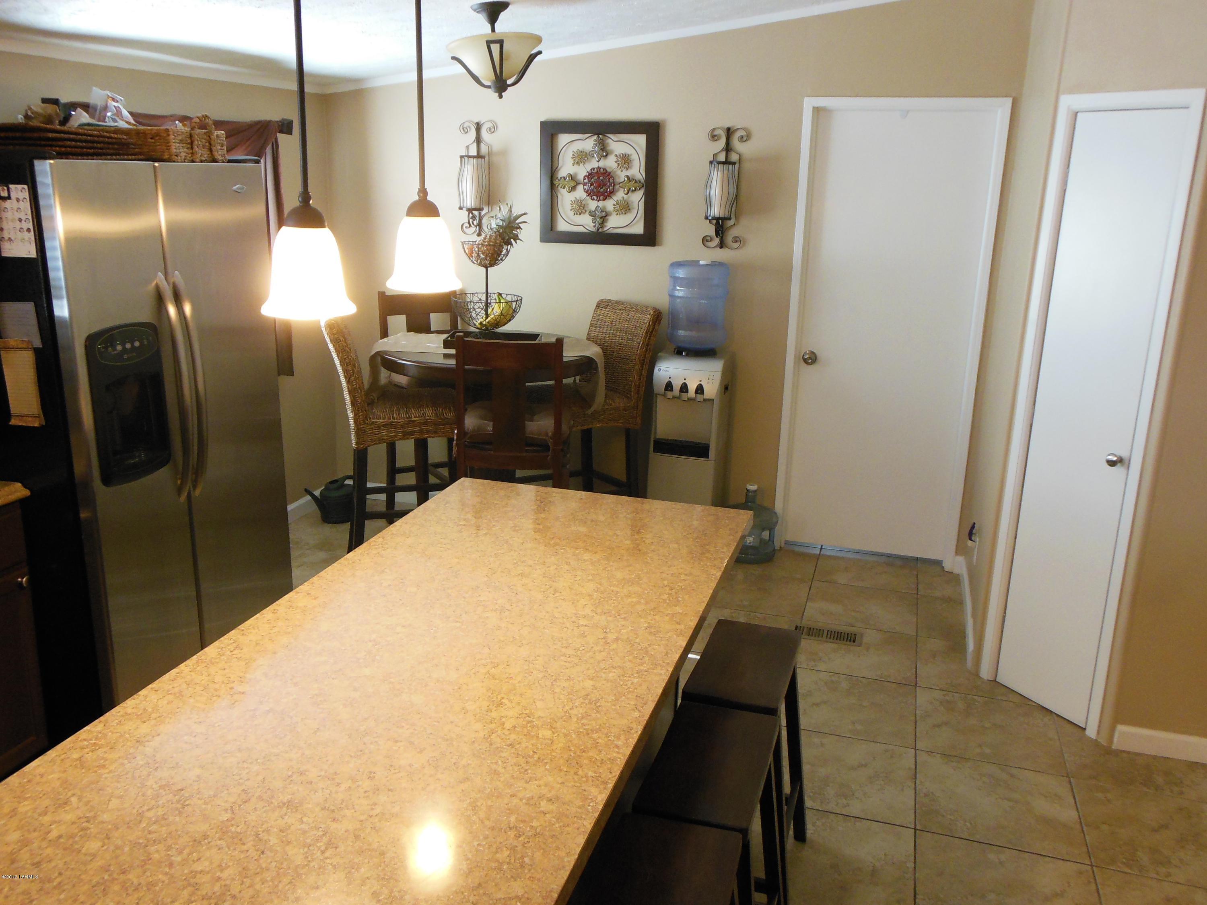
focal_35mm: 29
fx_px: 1011
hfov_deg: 61.7
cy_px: 452
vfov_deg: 48.2
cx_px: 604
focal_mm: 5.2
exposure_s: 1/30
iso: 400
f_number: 3.3
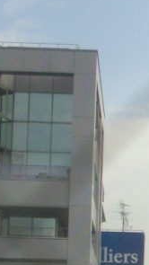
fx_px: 1538
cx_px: 334
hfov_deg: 5.4
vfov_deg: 9.8
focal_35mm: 219
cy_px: 238
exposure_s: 1/250
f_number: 5.6
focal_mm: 6.2
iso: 100
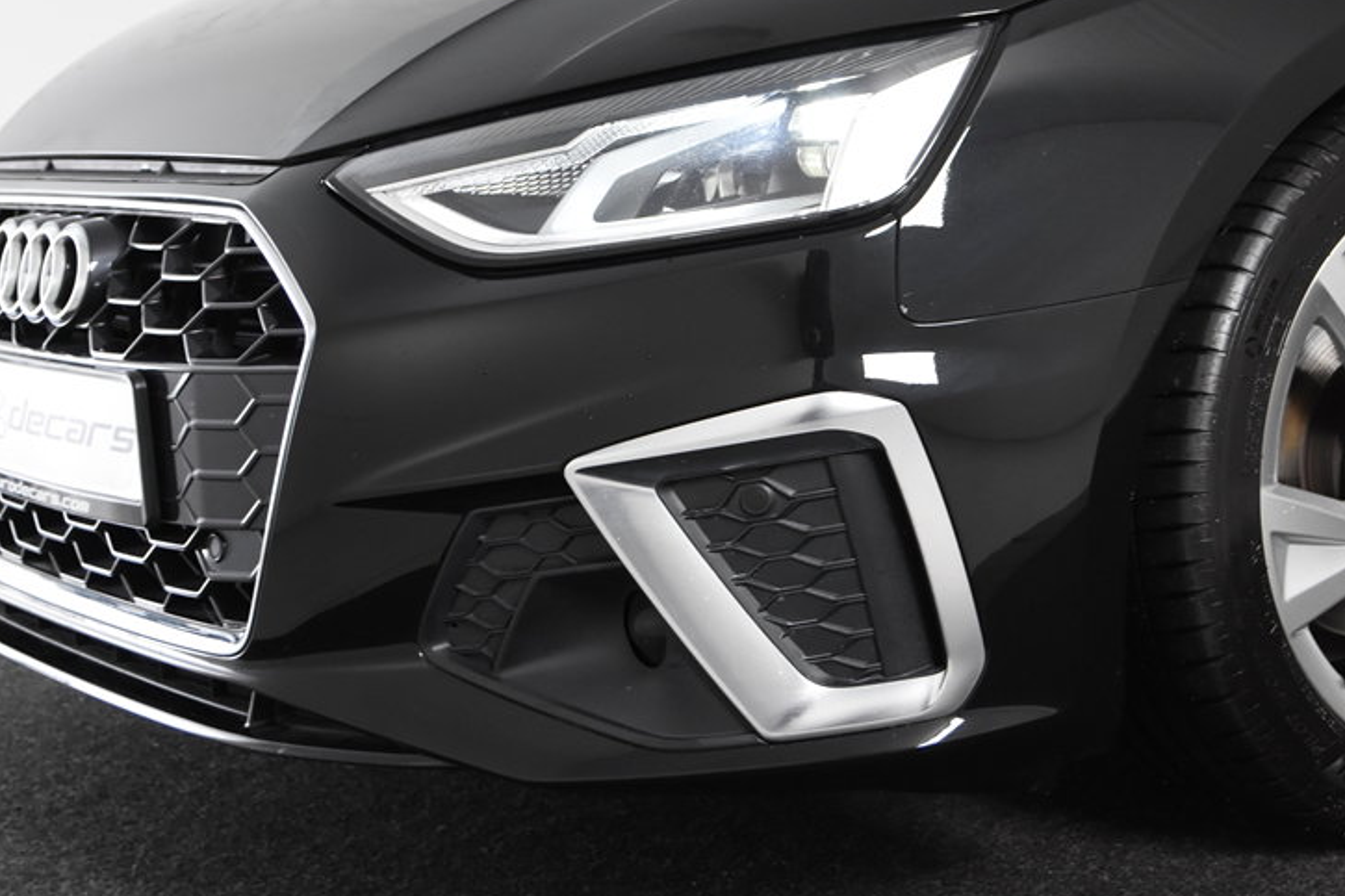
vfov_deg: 20.6
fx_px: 2454
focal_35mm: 66
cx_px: 844
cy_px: 326
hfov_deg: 30.5
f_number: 4.5
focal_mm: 31
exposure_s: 1/80
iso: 1600
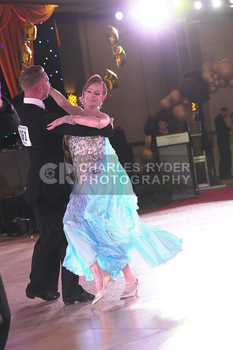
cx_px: 116
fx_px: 1067
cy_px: 175
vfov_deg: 18.6
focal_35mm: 110
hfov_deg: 12.5
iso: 6400
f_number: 5.6
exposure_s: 1/320
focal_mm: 110
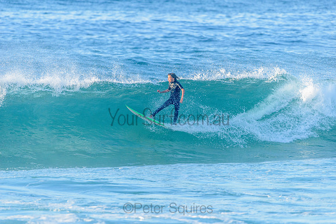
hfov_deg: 4.1
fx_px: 4668
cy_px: 112
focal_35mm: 500
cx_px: 168
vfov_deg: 2.8
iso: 720
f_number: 5.6
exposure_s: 1/2000
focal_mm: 500
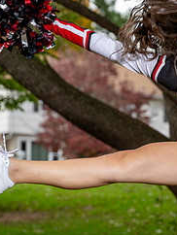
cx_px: 237
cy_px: 155
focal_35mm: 222
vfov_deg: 8.9
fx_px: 1511
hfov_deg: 6.6
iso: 100
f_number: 4
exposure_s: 1/200
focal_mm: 70
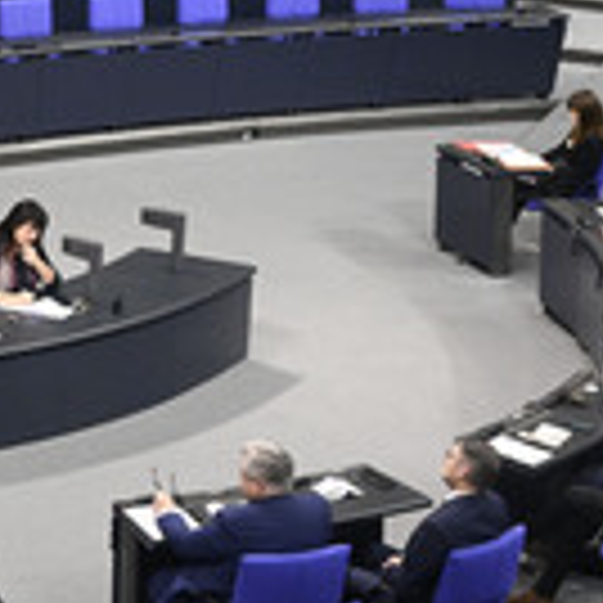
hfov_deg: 14.2
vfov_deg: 14.9
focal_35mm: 117
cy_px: 243
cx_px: -214
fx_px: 2306
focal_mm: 41
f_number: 4
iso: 5000
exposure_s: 1/250
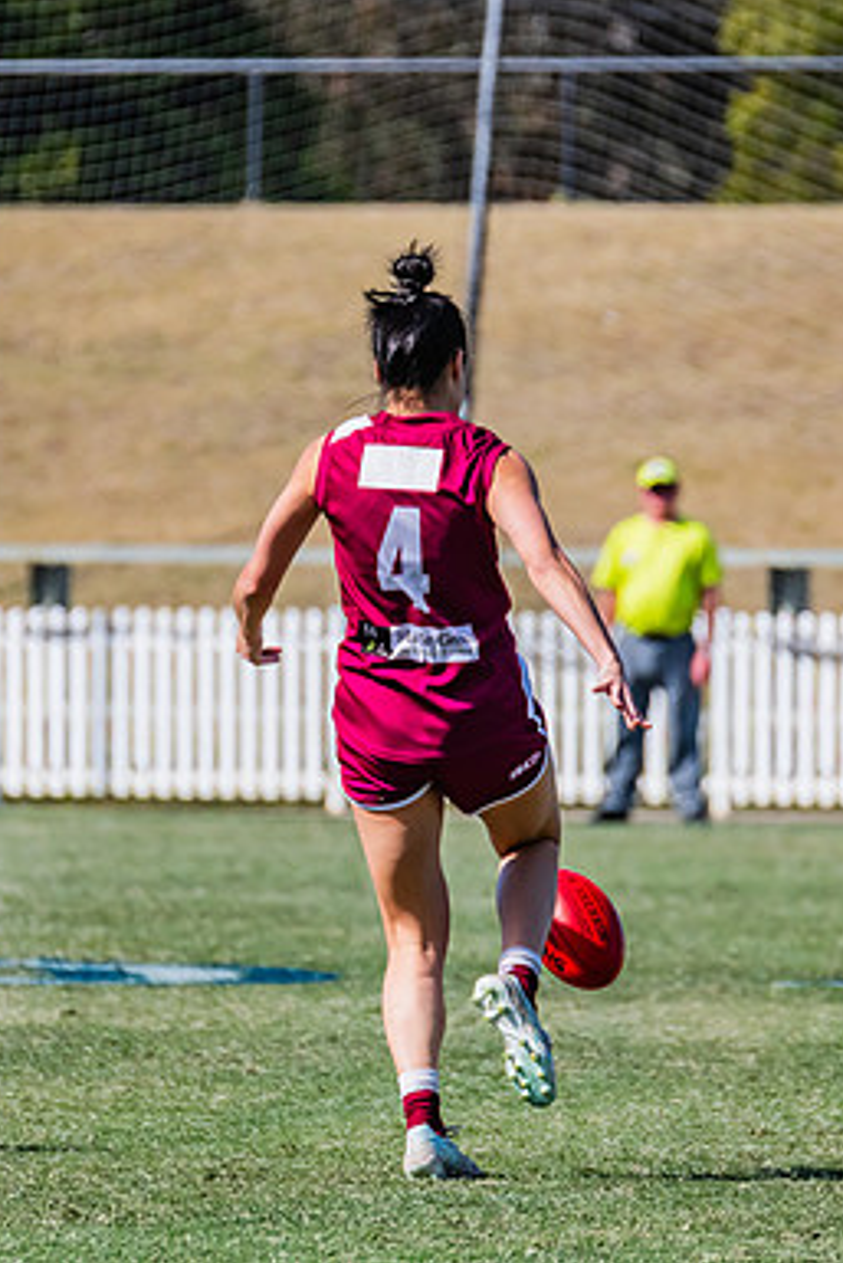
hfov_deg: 2.0
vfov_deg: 3.0
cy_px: 555
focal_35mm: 683
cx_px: 448
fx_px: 23967
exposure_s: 1/1600
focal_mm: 360
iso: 800
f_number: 9
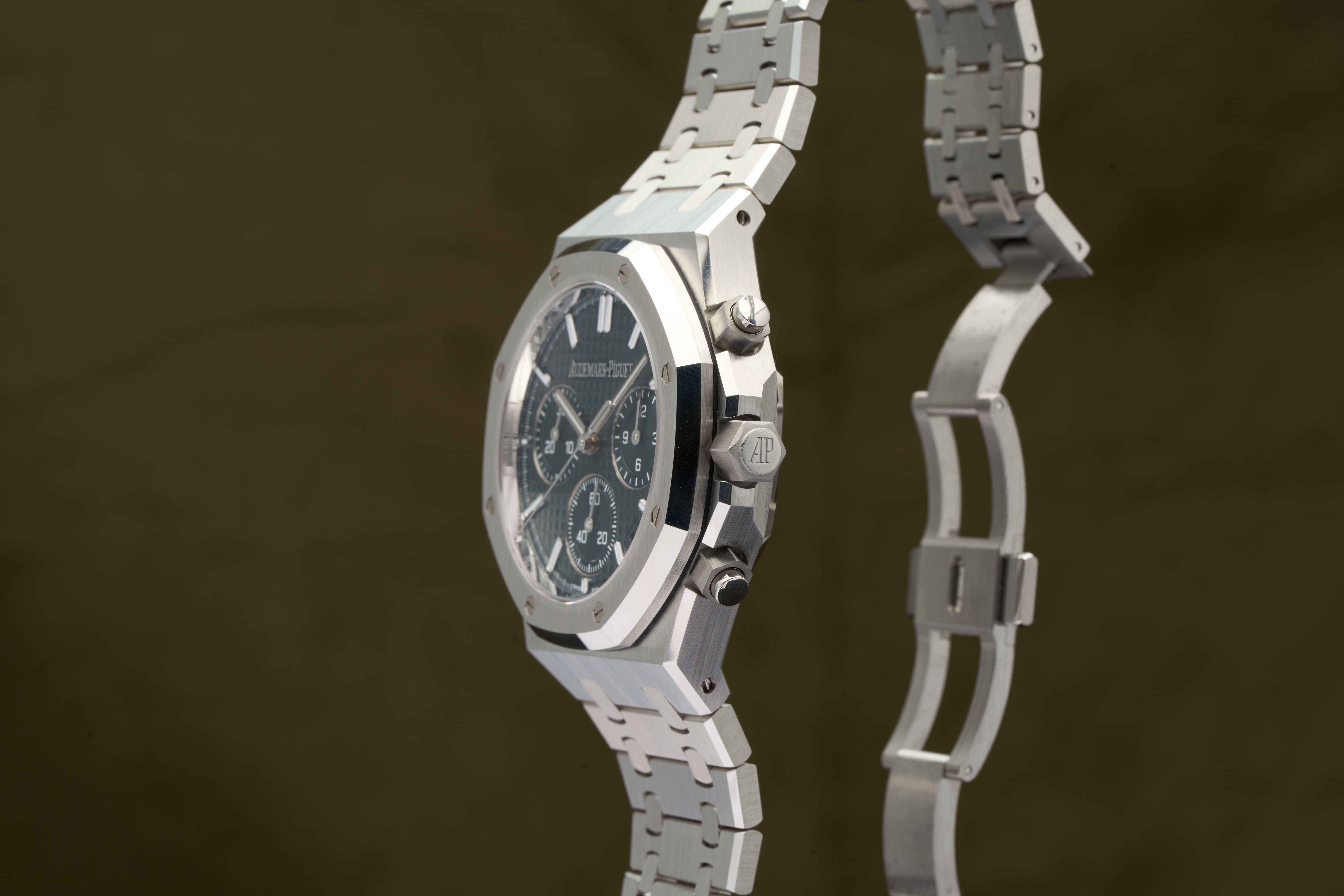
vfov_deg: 13.7
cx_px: 672
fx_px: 3733
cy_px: 448
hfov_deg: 20.4
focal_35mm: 100
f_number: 16
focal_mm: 100
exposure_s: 1/125
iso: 125
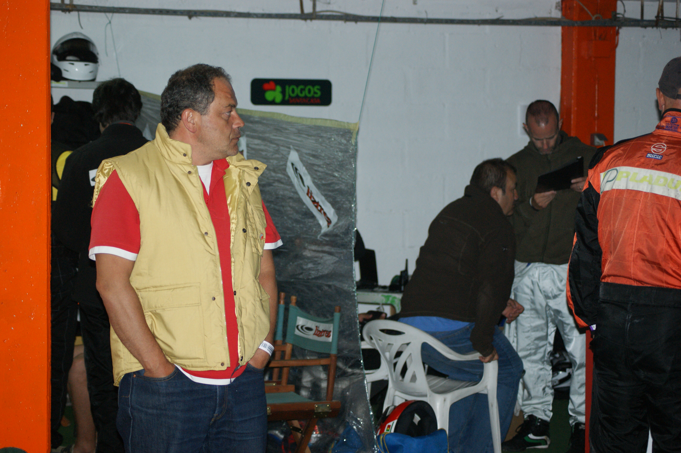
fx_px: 1985
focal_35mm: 105
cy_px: 226
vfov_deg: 13.0
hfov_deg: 19.5
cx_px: 340
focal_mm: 70
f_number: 4
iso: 400
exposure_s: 1/100
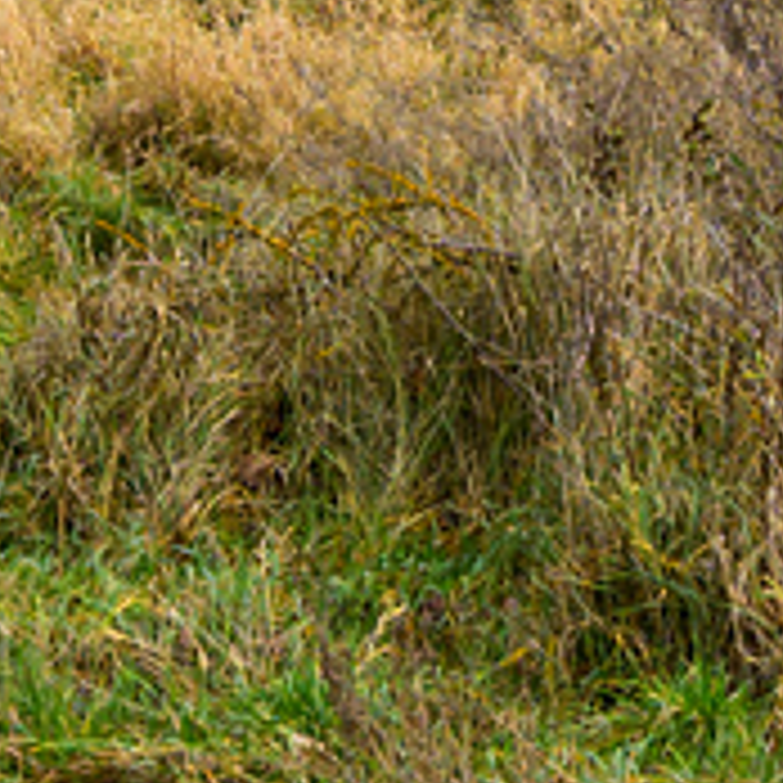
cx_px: 274
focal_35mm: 176
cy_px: -801
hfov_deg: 9.9
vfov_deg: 9.3
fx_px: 4504
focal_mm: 20
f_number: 6.7
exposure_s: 1/125
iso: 200
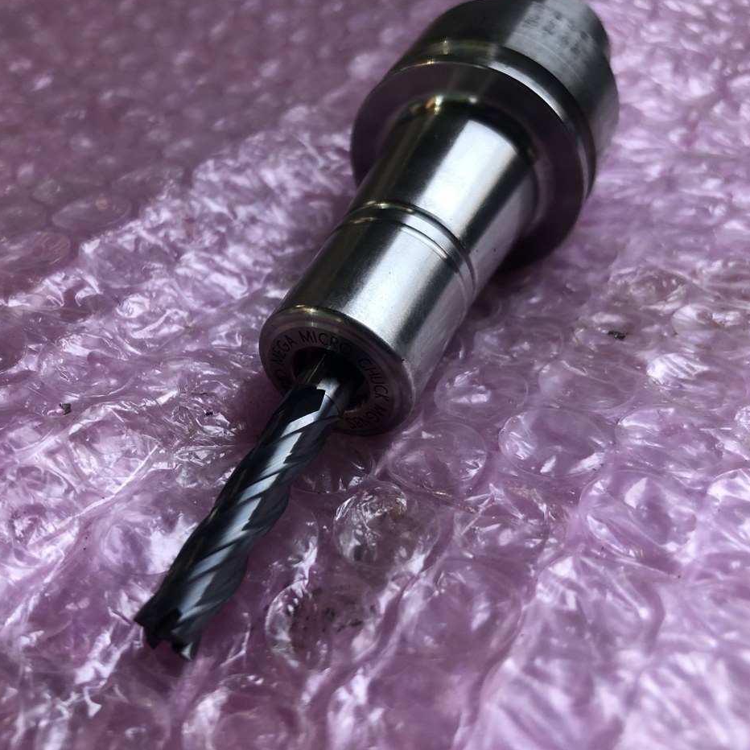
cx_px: 305
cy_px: 365
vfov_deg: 48.4
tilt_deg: -37.6
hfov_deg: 48.2
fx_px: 833
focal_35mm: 34
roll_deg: +3.4
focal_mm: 3.99
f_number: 1.8
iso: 32
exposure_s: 1/30
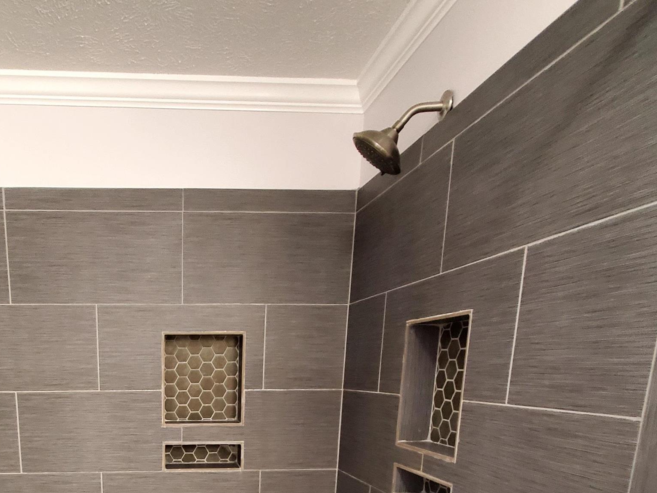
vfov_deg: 46.2
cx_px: 158
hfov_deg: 63.1
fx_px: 493
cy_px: 472
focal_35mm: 26
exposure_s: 1/30
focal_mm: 1.8
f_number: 2.2
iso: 640
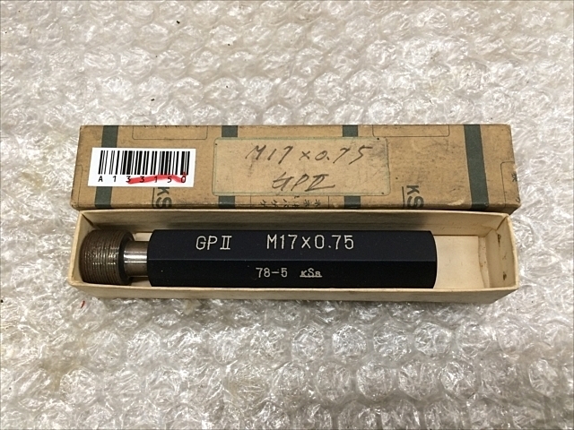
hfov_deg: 61.7
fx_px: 481
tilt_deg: -73.3
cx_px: 287
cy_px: 215
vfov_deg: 48.2
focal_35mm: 29
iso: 100
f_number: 2.2
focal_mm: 4.15
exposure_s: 1/30
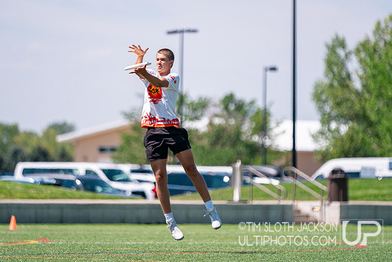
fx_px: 3130
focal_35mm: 287
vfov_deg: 4.8
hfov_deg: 7.2
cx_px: 190
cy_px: 114
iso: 640
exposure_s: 1/10000
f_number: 2.8
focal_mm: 200
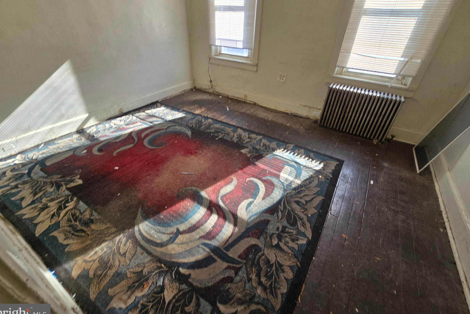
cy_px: 140
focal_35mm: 14
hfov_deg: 104.2
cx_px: 234
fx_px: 183
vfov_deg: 81.0
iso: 50
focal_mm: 2.2
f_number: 2.2
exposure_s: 1/169
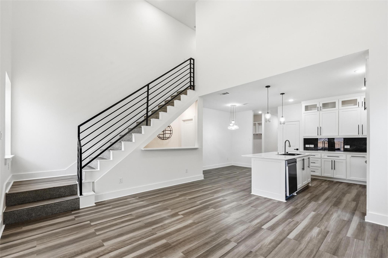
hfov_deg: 96.8
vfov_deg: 73.7
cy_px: 129
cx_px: 194
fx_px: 172
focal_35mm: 16
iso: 1000
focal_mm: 16
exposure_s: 1/1600
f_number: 7.1
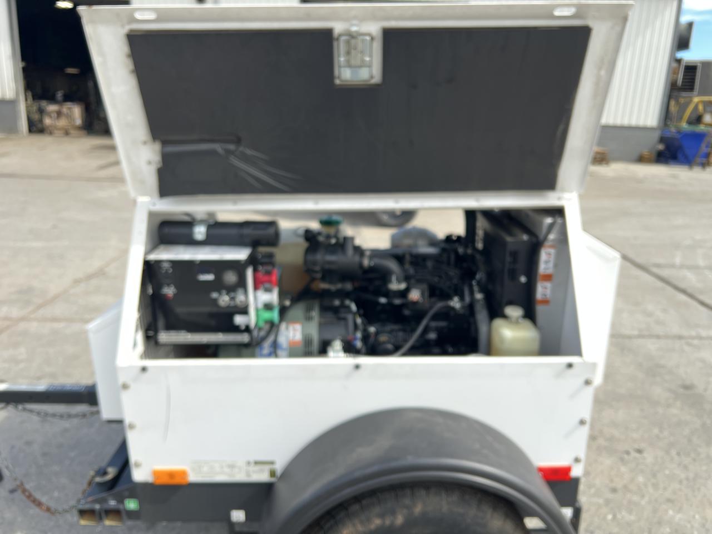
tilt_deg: -14.5
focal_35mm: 26
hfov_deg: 67.3
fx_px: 535
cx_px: 356
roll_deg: -0.6
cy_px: 267
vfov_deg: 53.1
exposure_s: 1/452
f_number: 1.5
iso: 50
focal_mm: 5.7
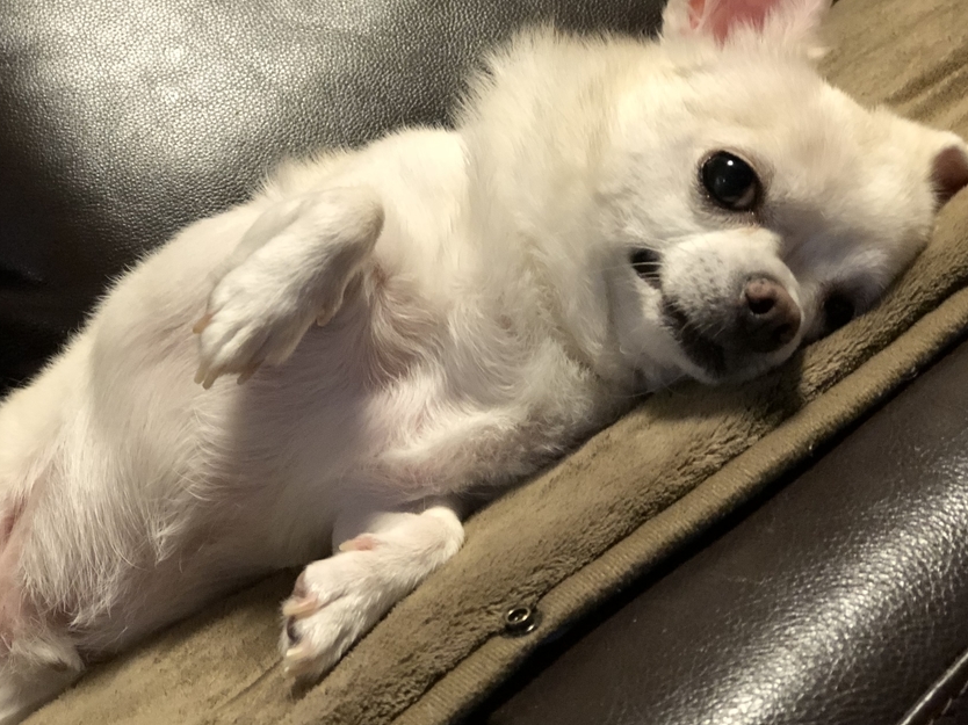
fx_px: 1957
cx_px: 417
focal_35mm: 70
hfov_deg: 27.8
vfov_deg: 21.0
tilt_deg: -10.8
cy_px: 348
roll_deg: +31.4
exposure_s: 1/60
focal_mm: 6.6
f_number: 2.8
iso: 800
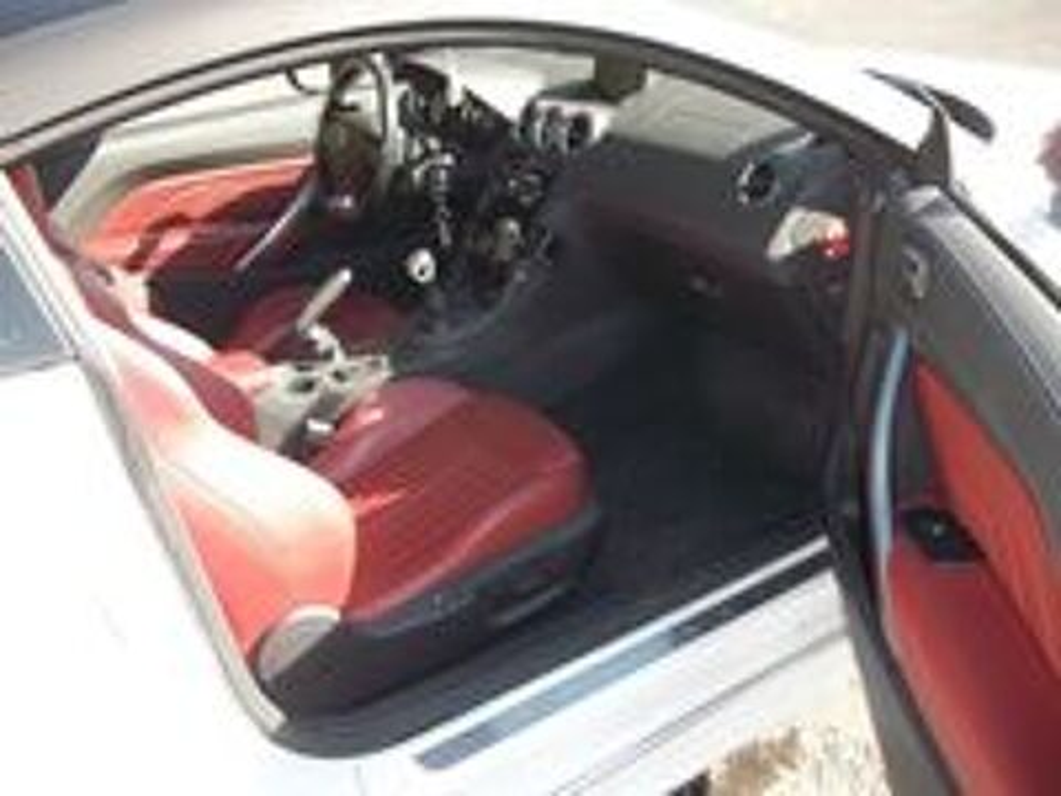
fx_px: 981
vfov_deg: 44.2
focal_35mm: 32
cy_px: 398
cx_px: 530
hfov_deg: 56.8
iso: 80
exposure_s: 1/160
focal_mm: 5.7
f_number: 2.9
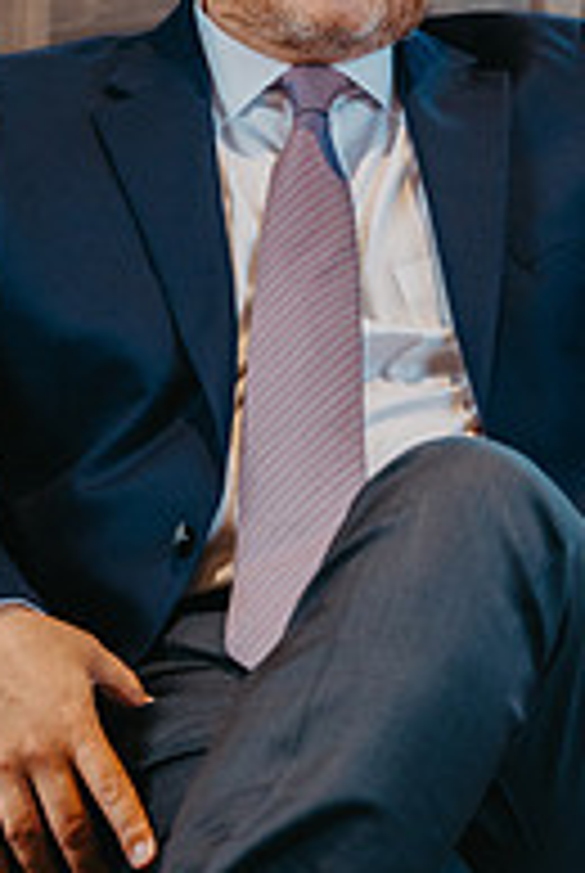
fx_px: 3934
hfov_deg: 8.5
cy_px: 315
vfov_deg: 12.6
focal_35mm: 162
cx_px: 252
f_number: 4.5
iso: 1000
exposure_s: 1/100
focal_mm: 70
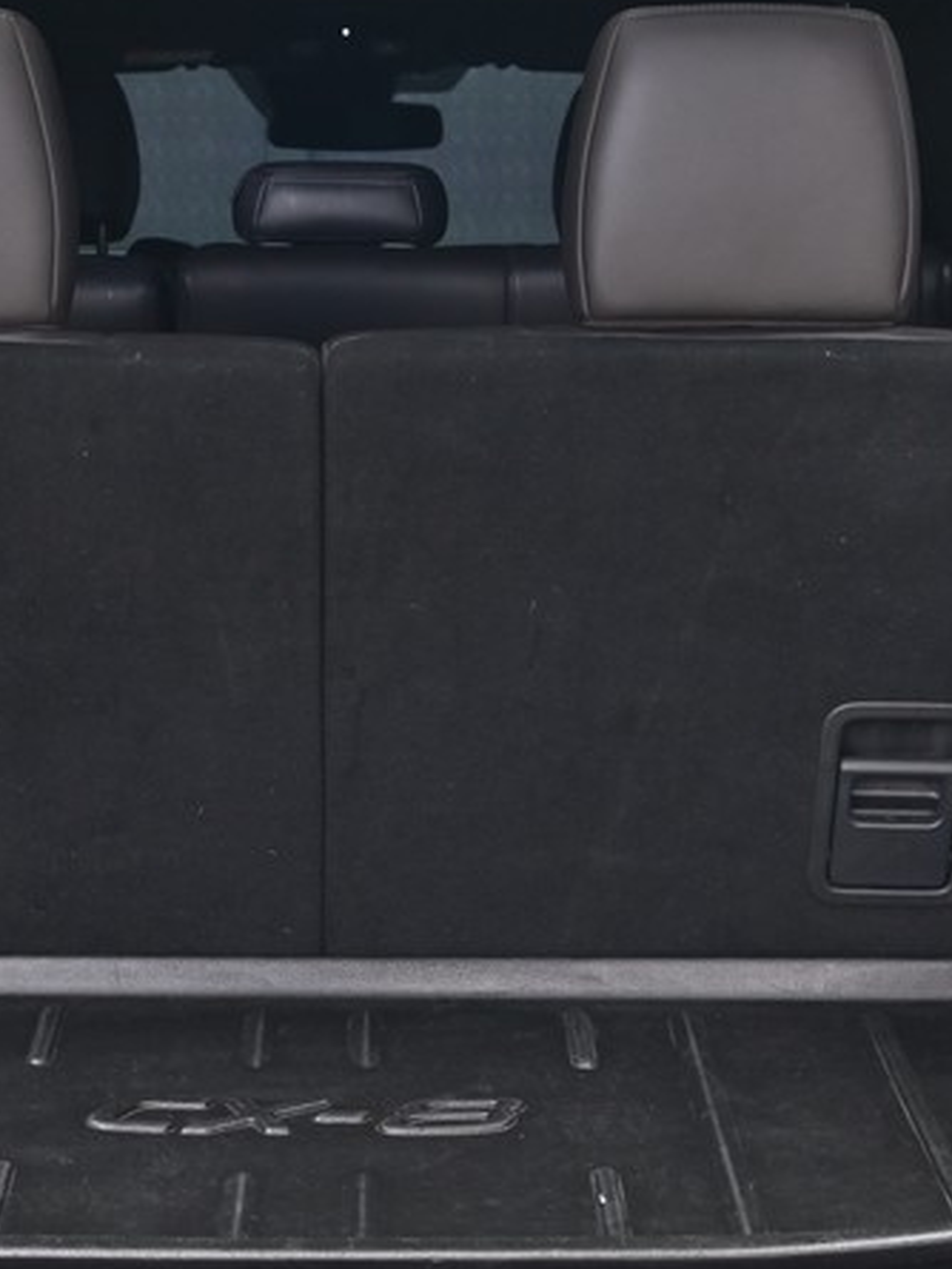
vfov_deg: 25.6
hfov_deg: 19.3
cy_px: 593
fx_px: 2786
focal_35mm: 76
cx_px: 314
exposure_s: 1/30
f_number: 6.7
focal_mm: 32
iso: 800
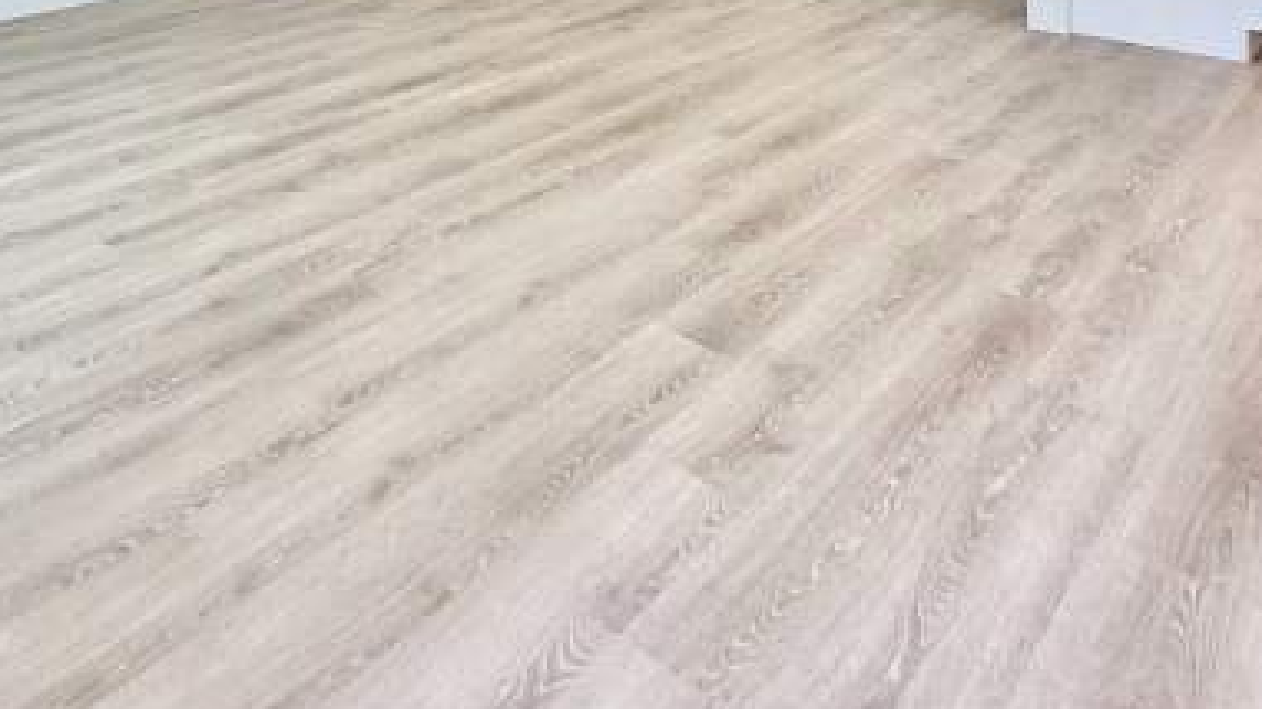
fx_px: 1070
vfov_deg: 28.2
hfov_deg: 60.1
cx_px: 464
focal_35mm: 32
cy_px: -272
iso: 64
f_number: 2.2
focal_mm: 2.22
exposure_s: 1/139
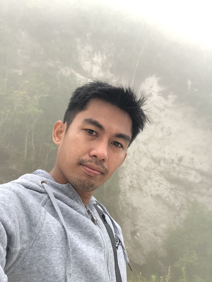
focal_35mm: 32
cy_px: 141
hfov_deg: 44.2
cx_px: 106
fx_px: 261
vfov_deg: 56.8
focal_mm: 2.87
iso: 100
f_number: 2.2
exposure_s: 1/120
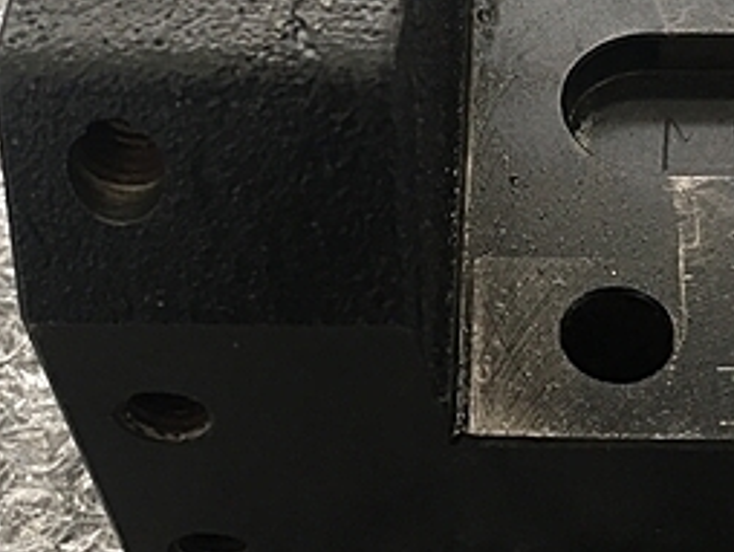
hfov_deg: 26.5
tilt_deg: -50.2
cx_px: 477
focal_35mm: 73
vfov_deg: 20.0
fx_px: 1549
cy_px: 130
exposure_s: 1/30
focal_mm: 4.15
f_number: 2.2
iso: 25
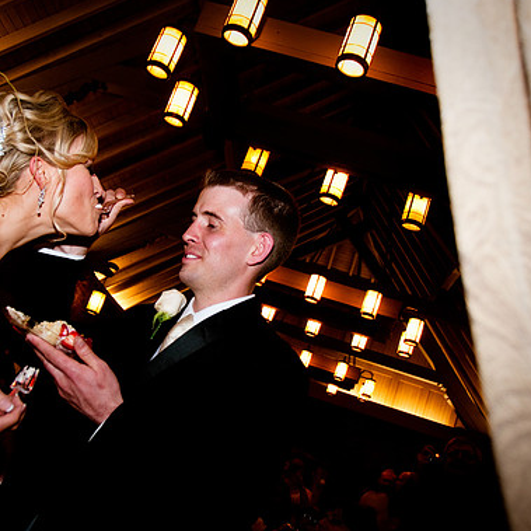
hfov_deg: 42.7
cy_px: 263
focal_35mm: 39
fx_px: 677
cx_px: 216
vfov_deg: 42.8
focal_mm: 20
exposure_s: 1/60
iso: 200
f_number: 4
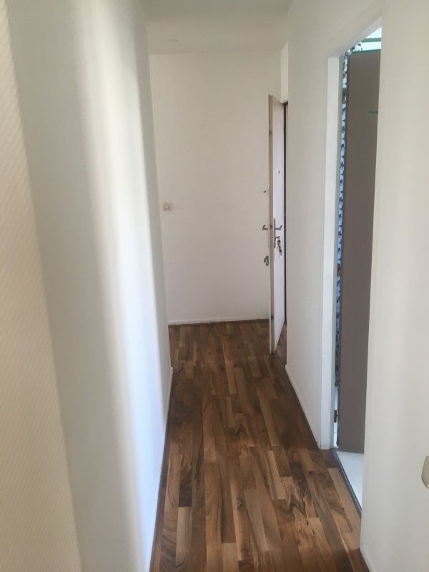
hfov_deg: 48.2
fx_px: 479
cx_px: 214
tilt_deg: -13.1
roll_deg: +1.5
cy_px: 286
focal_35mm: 29
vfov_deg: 61.7
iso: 50
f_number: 2.2
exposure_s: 1/33
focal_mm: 4.15
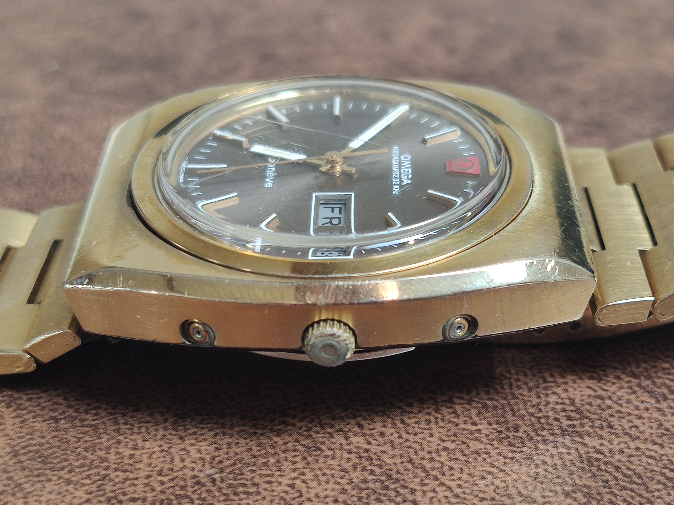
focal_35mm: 60
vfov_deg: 24.4
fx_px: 1168
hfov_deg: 32.2
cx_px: 337
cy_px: 252
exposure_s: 1/100
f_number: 1.75
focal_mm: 4.75
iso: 329
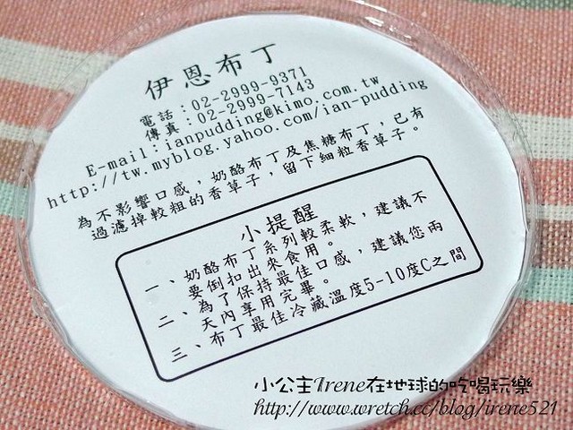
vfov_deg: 18.7
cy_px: 215
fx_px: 1308
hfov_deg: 24.7
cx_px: 286
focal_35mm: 79
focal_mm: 9.3
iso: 200
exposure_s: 1/30
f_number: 2.5
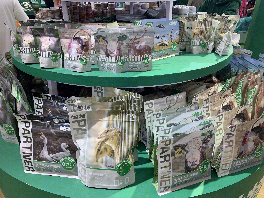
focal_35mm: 26
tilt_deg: -27.6
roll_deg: -1.0
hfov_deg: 67.3
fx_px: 198
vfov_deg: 53.1
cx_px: 132
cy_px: 99
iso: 50
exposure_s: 1/50
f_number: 1.8
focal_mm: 4.25
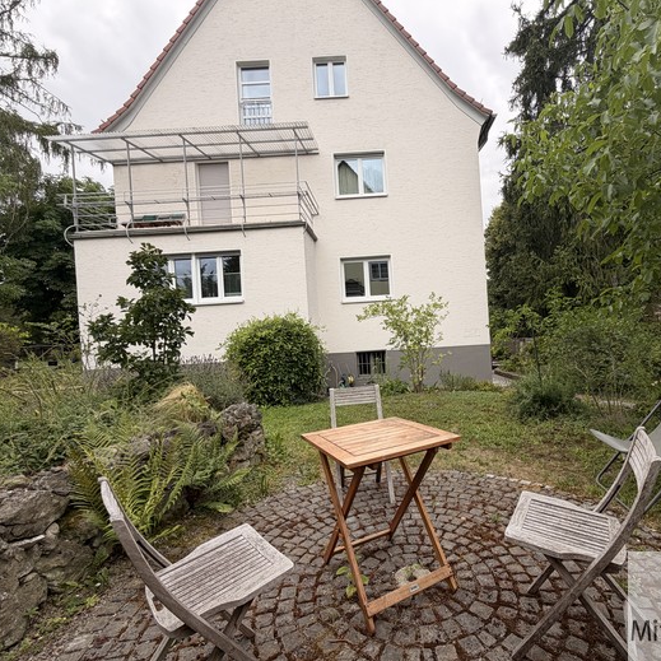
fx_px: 367
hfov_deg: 83.3
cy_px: 337
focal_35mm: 17
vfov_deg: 84.0
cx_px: 384
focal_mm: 2.22
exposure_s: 1/559
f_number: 2.2
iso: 40
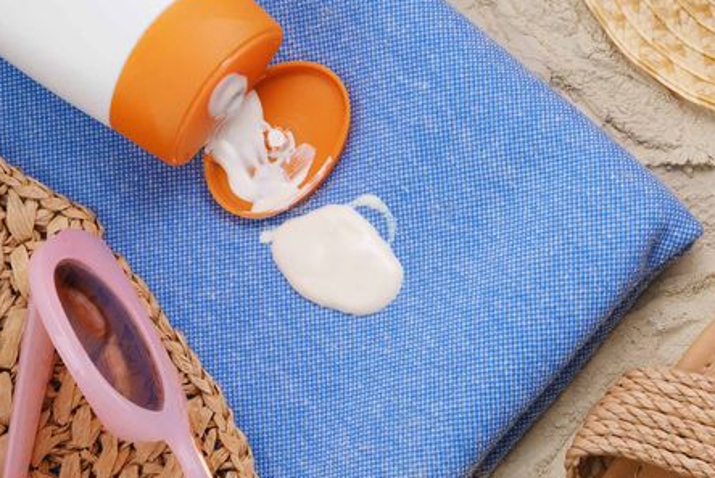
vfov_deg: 8.5
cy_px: 207
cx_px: 362
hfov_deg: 12.7
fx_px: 3221
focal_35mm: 162
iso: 160
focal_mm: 80
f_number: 16
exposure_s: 1/125
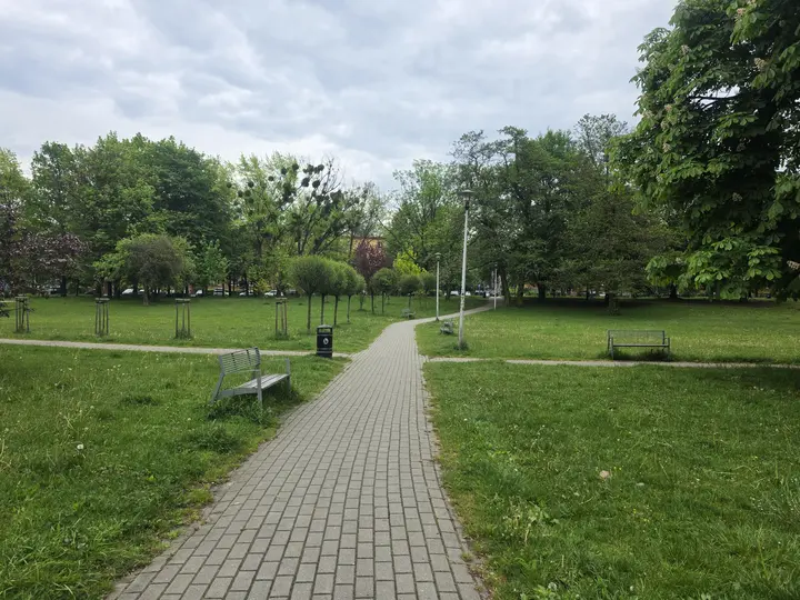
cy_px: 300
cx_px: 400
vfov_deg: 58.9
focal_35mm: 23
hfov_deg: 73.9
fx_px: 532
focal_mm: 6.3
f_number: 1.7
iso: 80
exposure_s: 1/1212
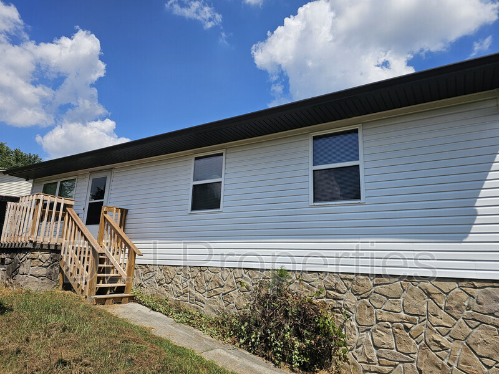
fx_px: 332
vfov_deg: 58.9
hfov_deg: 73.9
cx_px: 250
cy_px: 187
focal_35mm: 23
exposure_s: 1/2000
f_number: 1.7
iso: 16
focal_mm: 6.3
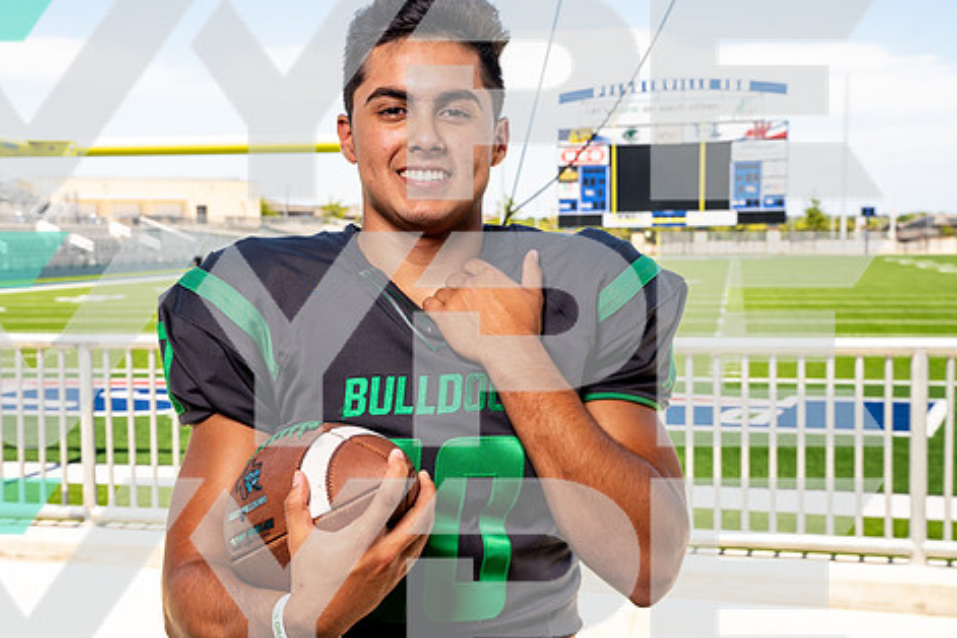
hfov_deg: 37.3
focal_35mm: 53
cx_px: 374
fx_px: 1409
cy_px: 340
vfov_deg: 25.5
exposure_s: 1/125
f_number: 8
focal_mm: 43
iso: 100
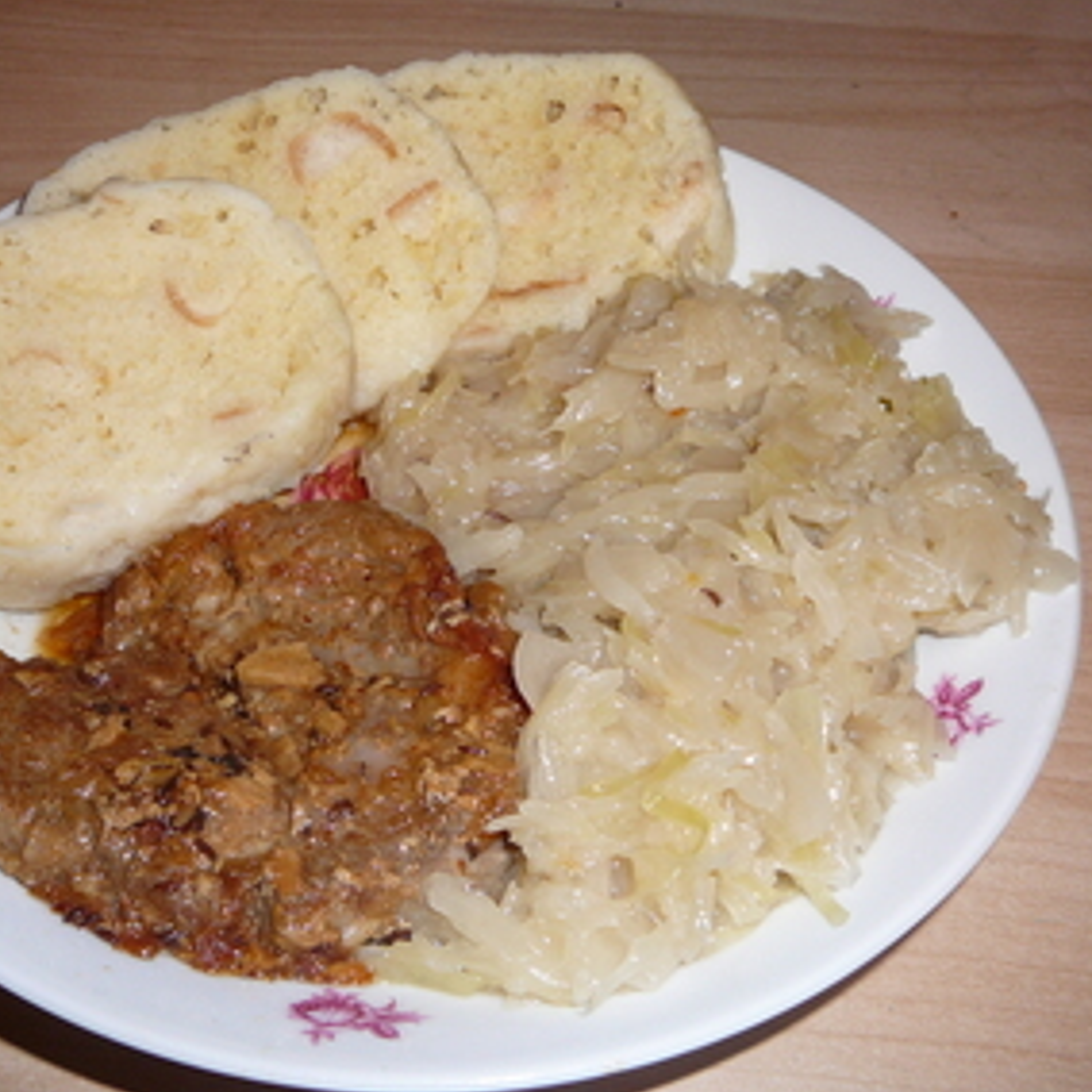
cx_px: 475
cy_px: 548
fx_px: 1499
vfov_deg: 40.0
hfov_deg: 40.0
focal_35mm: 42
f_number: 2.8
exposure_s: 1/30
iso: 100
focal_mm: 5.2
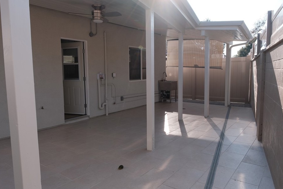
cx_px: 126
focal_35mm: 27
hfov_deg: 67.2
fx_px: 212
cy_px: 92
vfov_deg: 47.9
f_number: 5.6
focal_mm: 16
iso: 320
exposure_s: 1/550
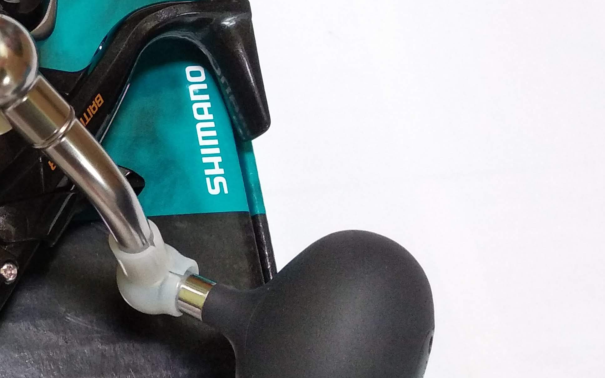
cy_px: 98
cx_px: -10
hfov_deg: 32.6
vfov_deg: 22.6
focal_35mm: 57
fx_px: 940
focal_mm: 3.81
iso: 800
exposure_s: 1/33
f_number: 2.2
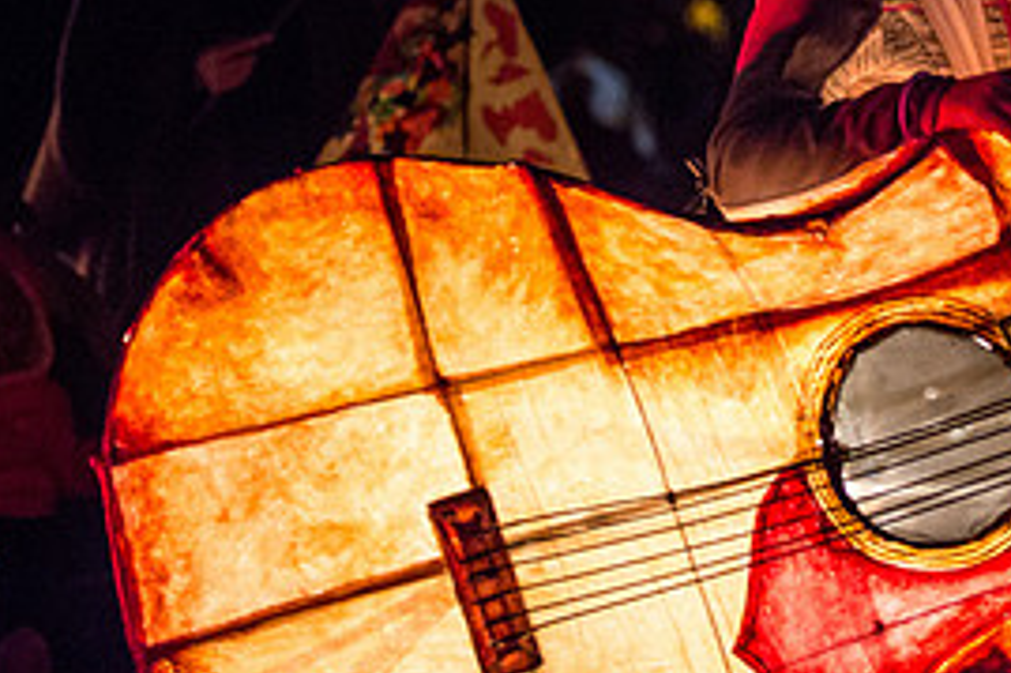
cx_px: 831
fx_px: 4238
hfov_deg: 13.5
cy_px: 152
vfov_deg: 9.1
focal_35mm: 151
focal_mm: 70
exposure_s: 1/125
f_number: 2.8
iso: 3200
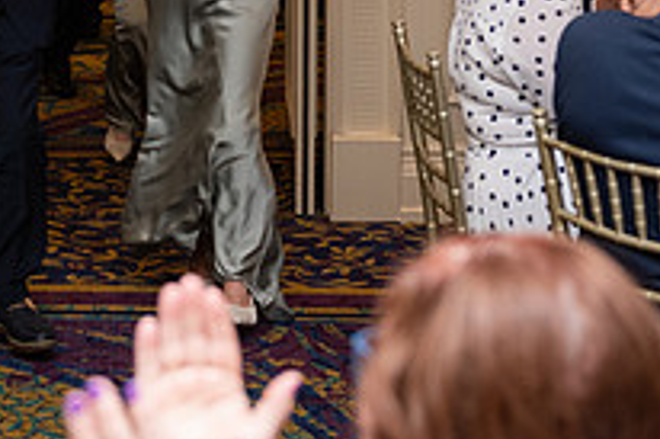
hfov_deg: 16.4
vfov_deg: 10.8
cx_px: 141
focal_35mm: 124
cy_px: -149
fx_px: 2271
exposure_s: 1/160
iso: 640
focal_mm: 44
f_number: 3.5
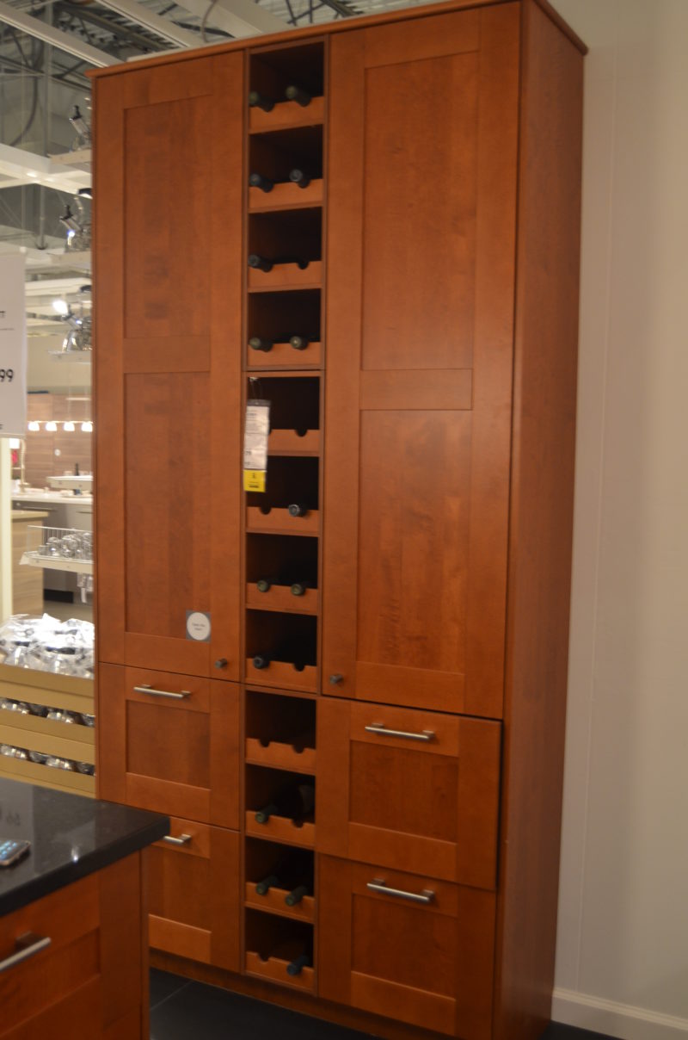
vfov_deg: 49.6
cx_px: 344
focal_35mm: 39
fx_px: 1123
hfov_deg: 34.1
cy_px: 520
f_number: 4
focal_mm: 26
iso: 500
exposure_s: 1/15
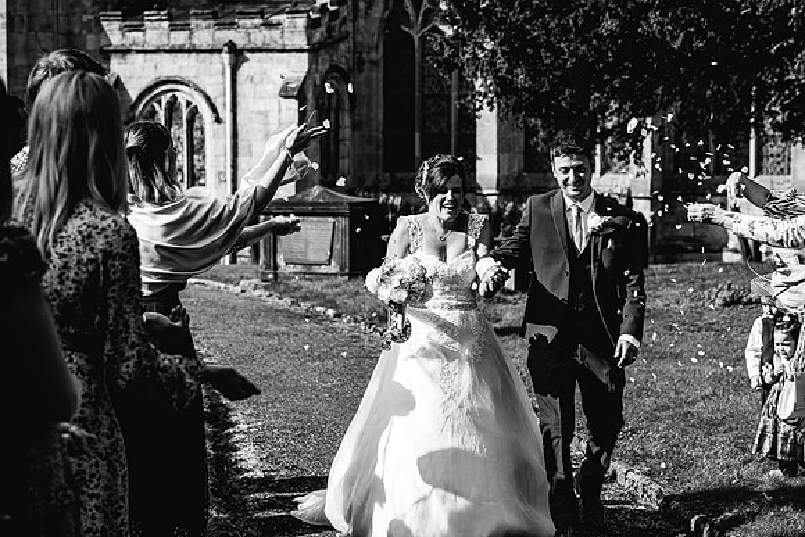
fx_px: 1901
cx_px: 402
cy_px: 268
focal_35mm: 85
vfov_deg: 16.1
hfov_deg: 23.9
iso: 64
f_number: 5
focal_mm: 85
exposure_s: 1/400
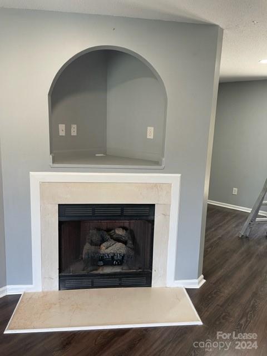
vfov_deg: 67.3
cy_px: 178
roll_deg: -2.6
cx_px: 134
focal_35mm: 26
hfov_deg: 53.1
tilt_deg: -9.3
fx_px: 267
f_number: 1.6
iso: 100
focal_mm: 4.2
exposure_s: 1/60
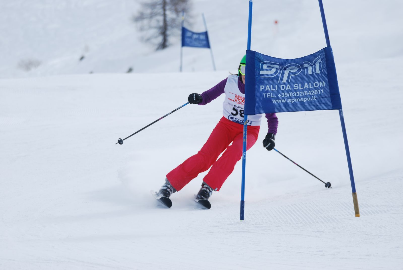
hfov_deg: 8.3
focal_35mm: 248
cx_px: 202
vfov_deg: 5.6
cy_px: 135
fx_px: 2774
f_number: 5.3
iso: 110
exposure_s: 1/1000
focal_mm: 165
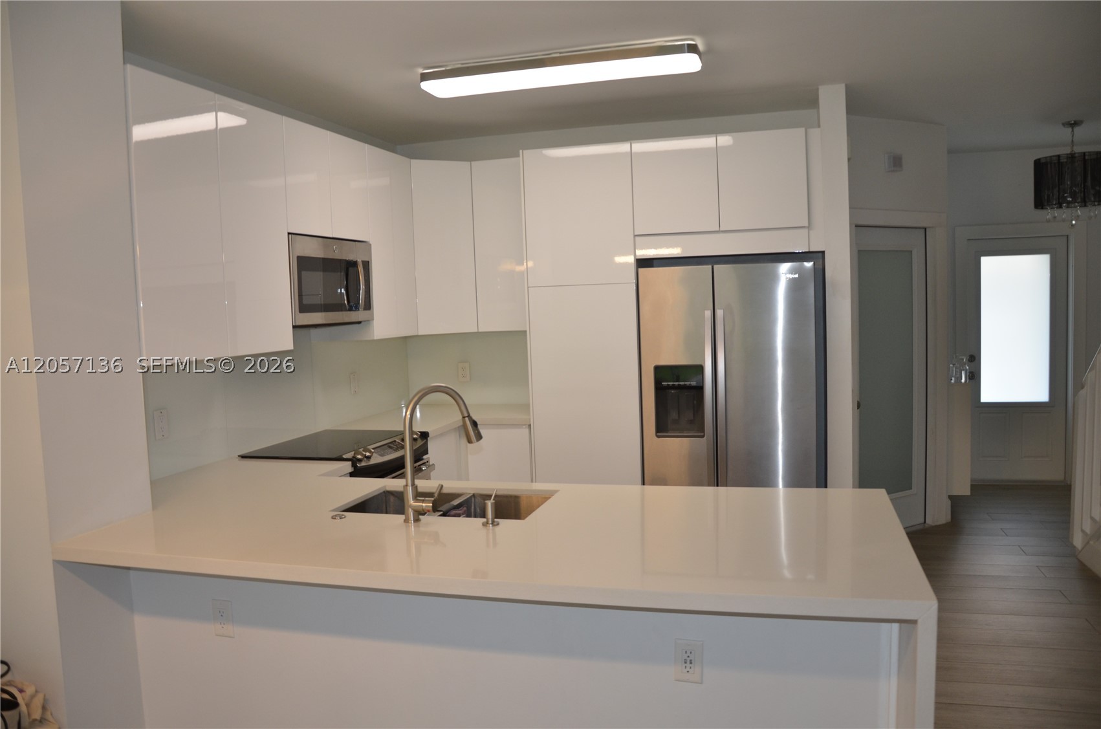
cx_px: 550
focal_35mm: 27
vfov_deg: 47.7
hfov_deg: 67.5
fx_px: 824
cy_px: 364
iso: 400
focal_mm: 18
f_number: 3.5
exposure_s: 1/80
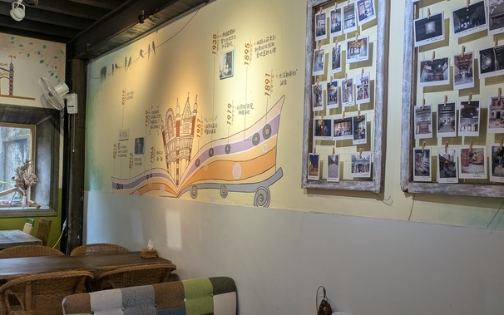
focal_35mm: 35
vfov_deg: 36.3
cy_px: 167
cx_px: 289
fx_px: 481
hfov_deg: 55.1
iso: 99
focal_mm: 5.43
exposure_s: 1/120
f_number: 1.89
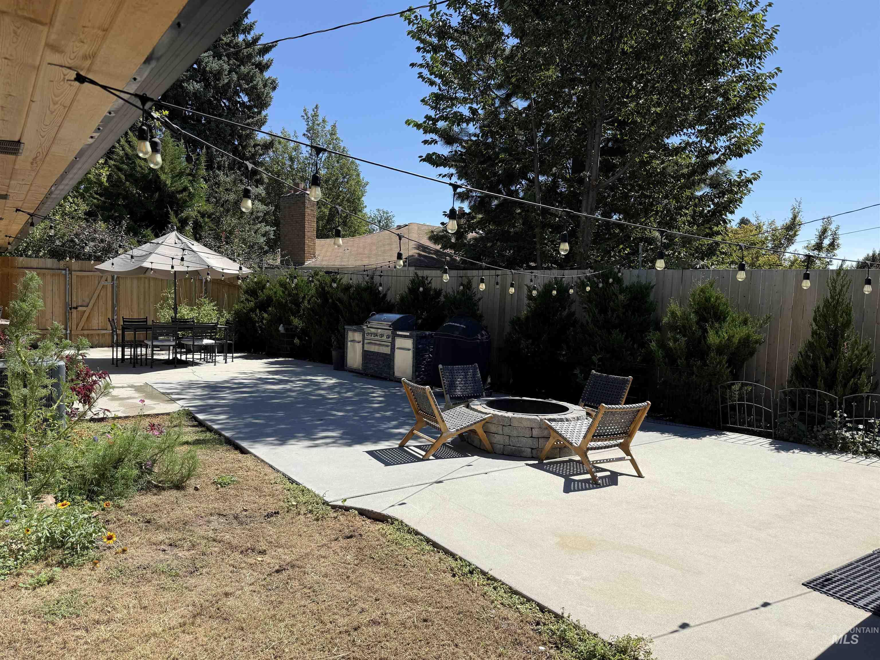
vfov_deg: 56.8
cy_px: 330
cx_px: 440
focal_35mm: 24
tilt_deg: -2.9
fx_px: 610
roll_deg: -1.8
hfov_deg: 71.6
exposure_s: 1/4167
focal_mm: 6.76
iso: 80
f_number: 1.78
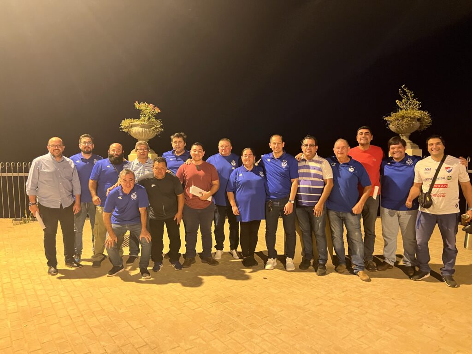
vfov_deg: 53.1
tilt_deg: -7.5
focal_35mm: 26
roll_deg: +1.5
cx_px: 236
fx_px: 355
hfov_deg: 67.3
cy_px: 177
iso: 500
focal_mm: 5.7
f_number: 1.5
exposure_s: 1/33
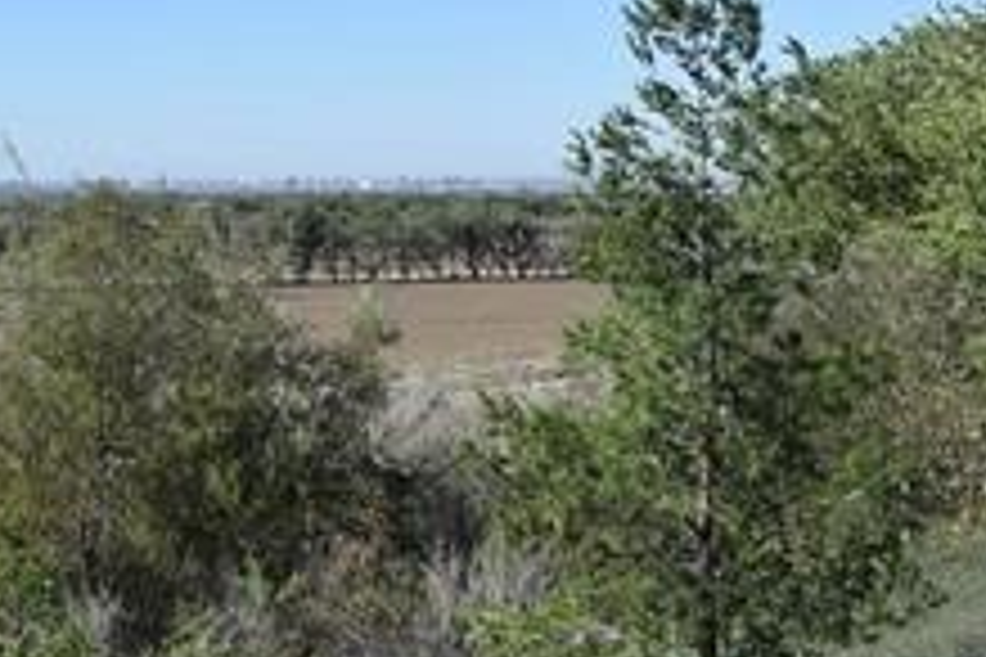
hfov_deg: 26.1
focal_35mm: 74
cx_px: 27
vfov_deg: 18.3
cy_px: 166
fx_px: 2027
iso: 100
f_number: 8
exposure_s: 1/250
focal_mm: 24
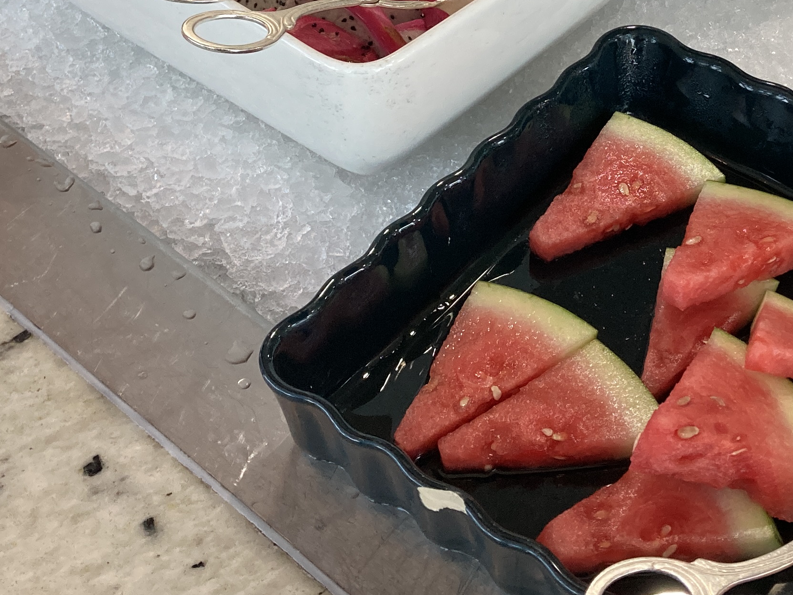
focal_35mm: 68
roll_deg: -0.7
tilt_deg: -36.1
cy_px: -18
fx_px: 1558
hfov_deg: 28.4
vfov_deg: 20.8
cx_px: 504
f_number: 1.8
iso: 80
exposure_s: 1/50
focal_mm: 3.99
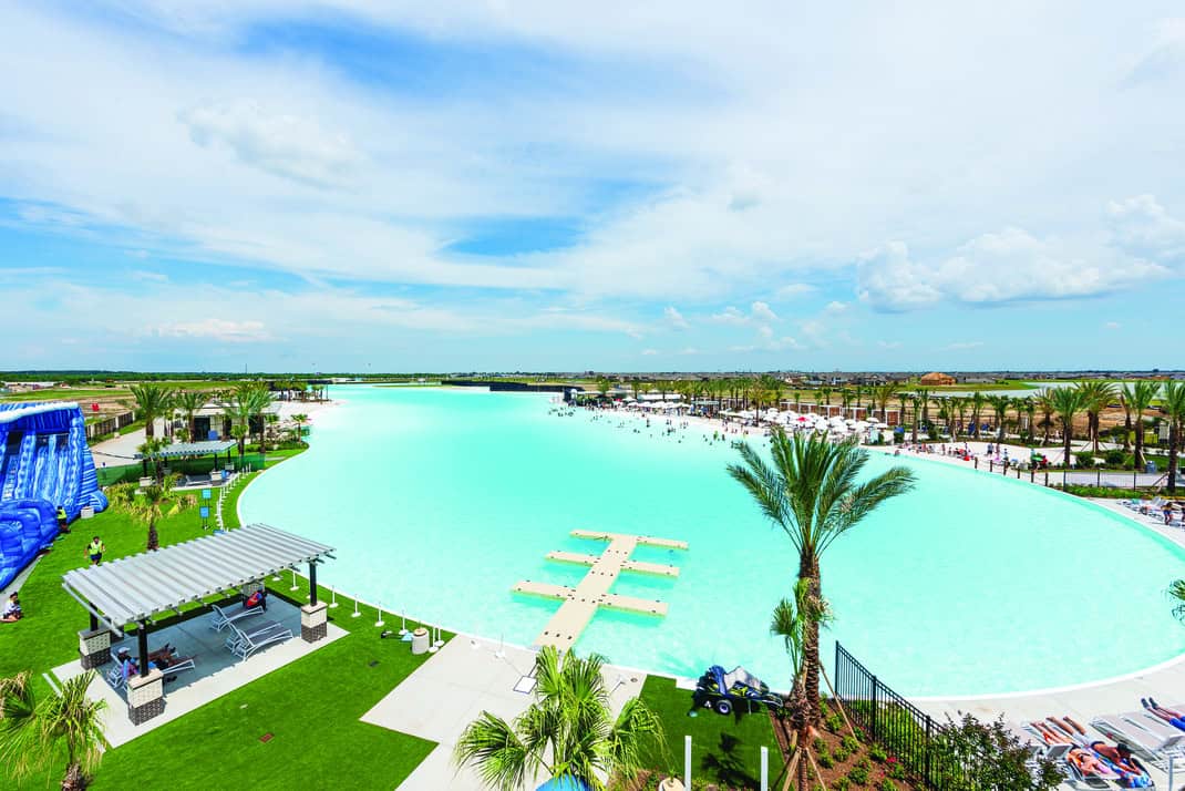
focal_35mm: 14
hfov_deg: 104.2
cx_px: 592
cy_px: 396
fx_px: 461
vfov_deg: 81.2
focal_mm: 14
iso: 100
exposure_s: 1/160
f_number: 11
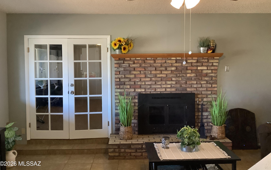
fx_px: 244
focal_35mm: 33
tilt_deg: -3.6
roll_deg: +0.6
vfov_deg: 38.2
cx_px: 135
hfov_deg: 58.1
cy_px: 71
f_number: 2.4
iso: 400
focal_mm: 3.3
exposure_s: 1/60
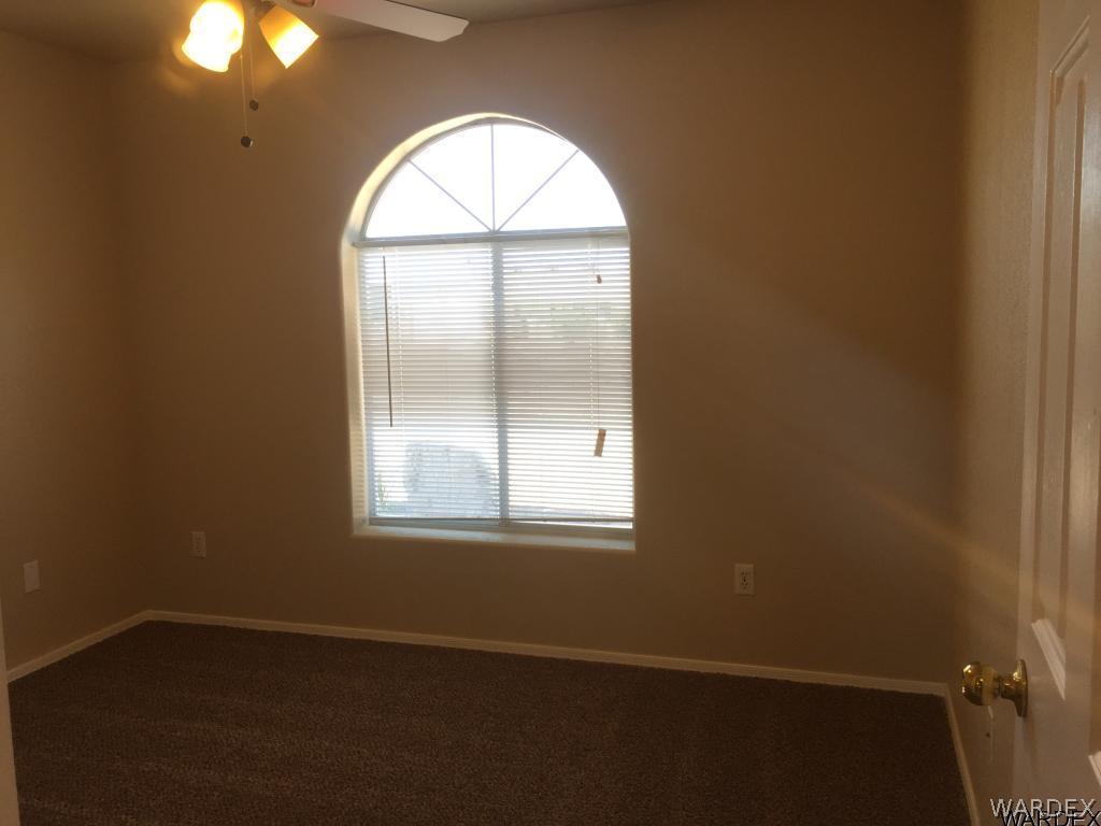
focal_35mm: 29
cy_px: 413
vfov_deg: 48.2
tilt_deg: -6.9
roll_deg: +0.2
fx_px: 922
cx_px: 550
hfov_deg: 61.7
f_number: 2.2
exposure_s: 1/120
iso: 40
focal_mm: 4.15
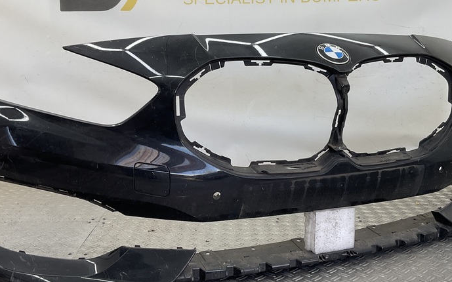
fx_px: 554
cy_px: 122
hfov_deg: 44.4
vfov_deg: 28.5
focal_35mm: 45
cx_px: 218
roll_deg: +0.5
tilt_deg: -7.6
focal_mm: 3
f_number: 1.8
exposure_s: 1/110
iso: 16
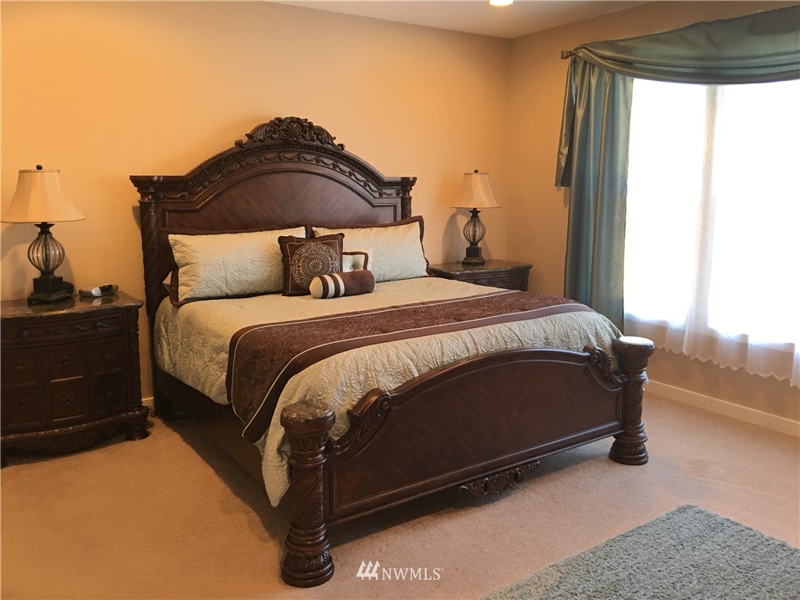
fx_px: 670
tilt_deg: -10.9
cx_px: 400
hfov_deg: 61.7
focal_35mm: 29
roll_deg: -0.2
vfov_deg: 48.2
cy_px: 300
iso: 50
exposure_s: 1/15
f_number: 2.2
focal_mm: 4.15
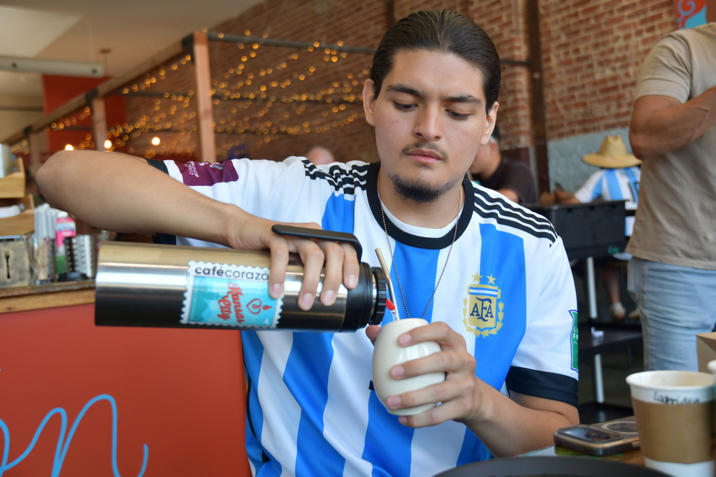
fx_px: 835
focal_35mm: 42
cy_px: 238
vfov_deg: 31.9
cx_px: 358
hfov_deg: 46.4
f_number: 3.2
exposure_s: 1/250
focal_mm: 28
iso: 450
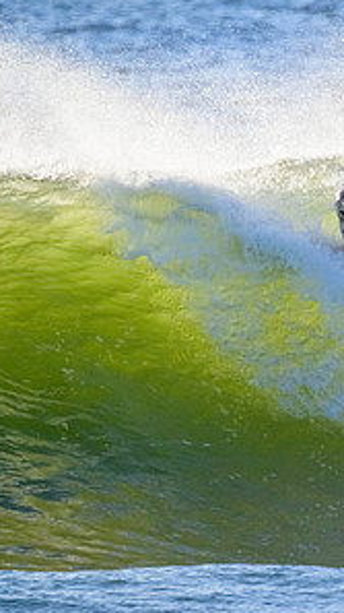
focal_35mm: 1635
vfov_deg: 1.3
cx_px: 579
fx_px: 26521
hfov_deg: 0.7
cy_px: 255
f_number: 11
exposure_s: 1/2000
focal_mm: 800
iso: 1800
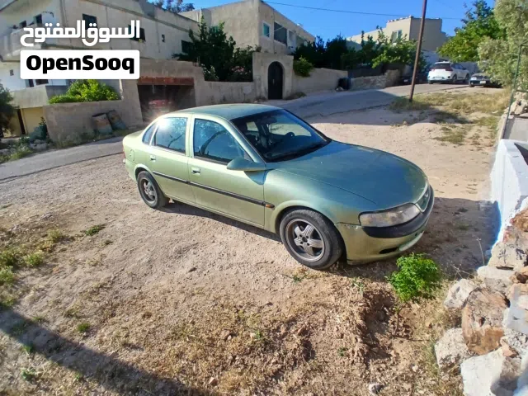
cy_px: 198
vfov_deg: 74.7
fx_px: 259
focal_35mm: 17
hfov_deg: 91.0
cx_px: 264
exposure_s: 1/1362
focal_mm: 1.4
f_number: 2.2
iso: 50
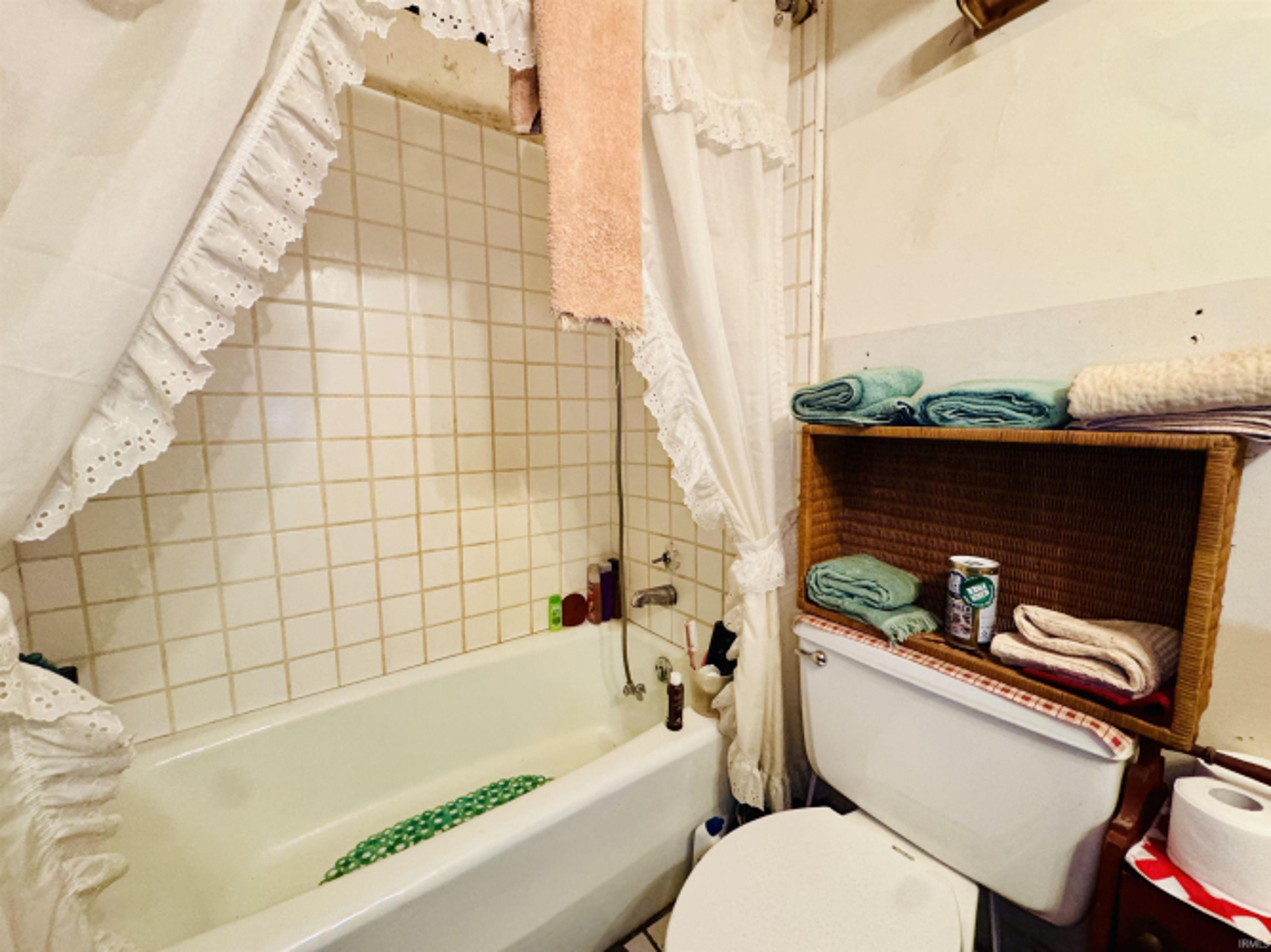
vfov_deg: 85.7
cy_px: 476
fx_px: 514
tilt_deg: -7.7
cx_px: 636
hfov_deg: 102.1
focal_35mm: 14
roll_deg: +0.2
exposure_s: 1/60
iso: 500
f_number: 2.2
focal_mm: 2.22
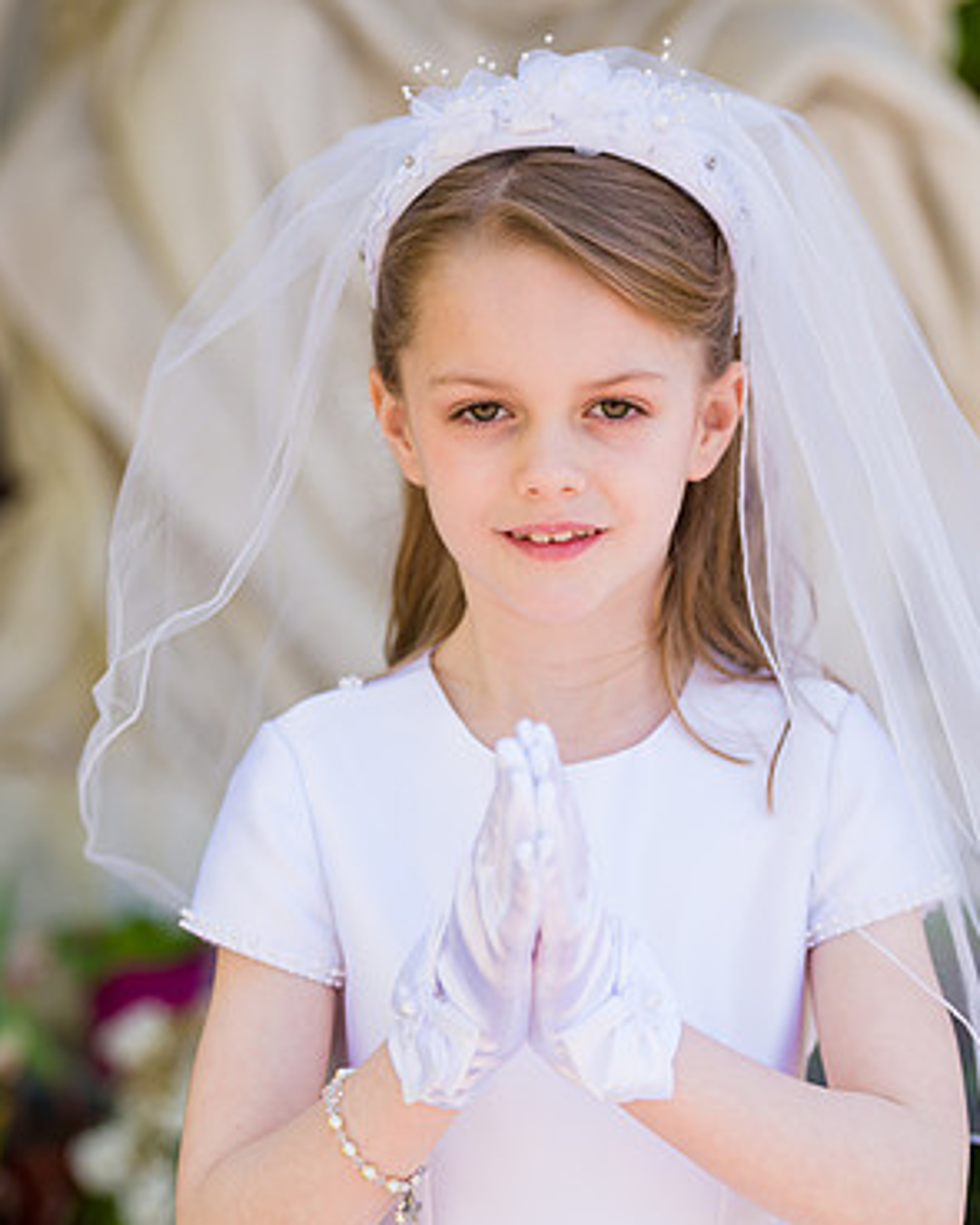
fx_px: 4352
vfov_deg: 16.0
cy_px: 684
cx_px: 493
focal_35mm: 120
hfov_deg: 12.8
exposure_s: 1/800
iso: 200
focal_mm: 105
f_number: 3.2
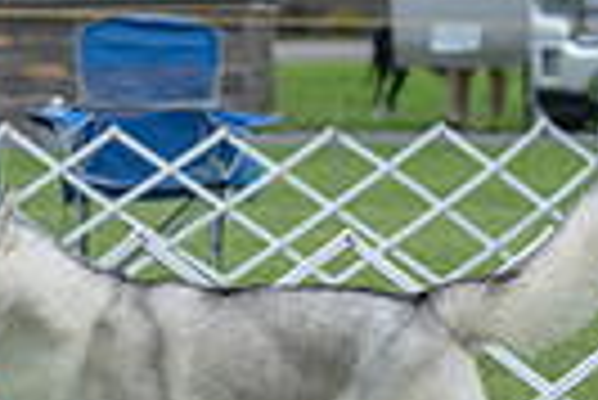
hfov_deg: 3.2
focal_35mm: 653
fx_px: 10859
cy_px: 11
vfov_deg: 2.1
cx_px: 22
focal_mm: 100
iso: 400
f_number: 4.5
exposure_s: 1/1250
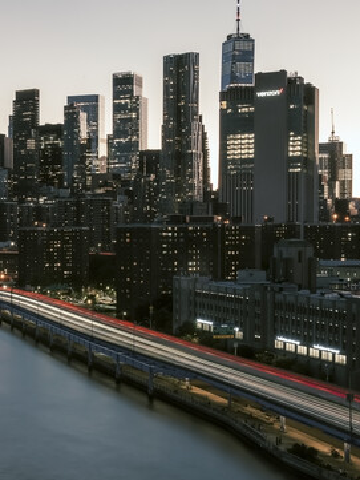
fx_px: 887
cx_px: -44
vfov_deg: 30.3
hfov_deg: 21.7
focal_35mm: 64
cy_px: 248
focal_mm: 32
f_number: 22
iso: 64
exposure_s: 20
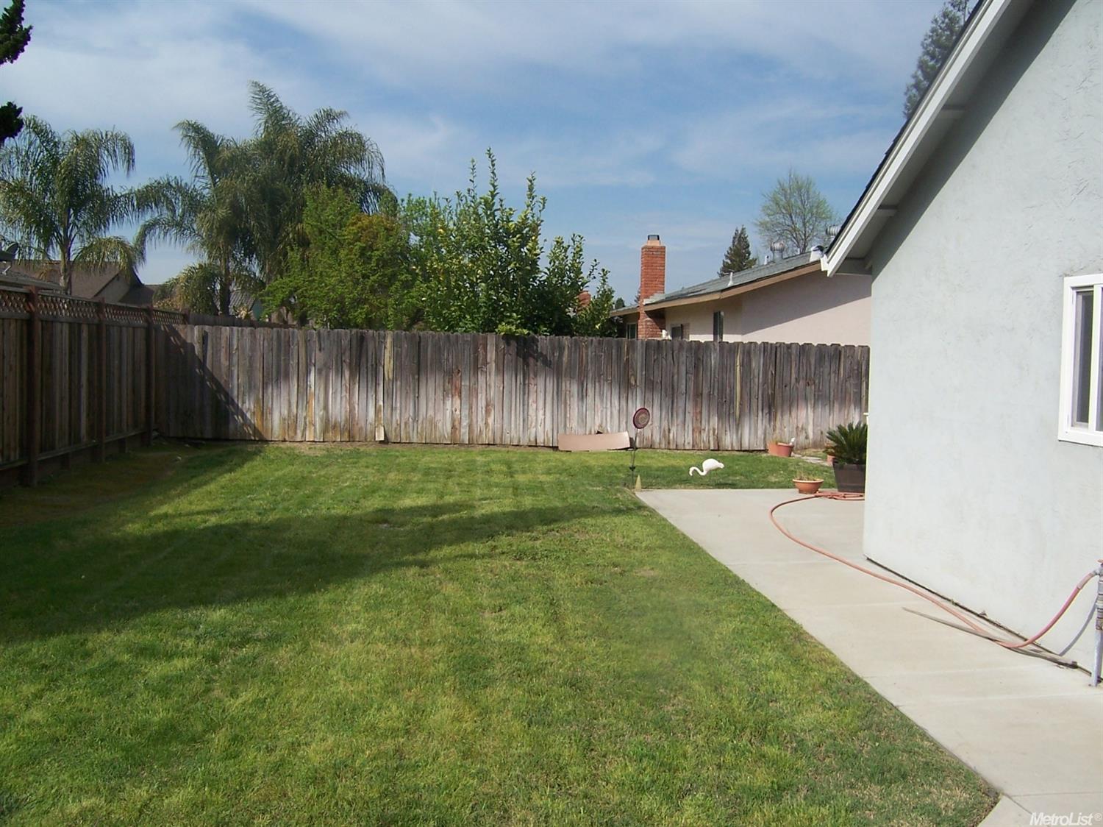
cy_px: 414
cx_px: 552
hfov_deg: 55.4
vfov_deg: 42.9
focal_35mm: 33
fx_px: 1051
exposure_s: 1/1000
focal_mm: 5.5
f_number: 4
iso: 80
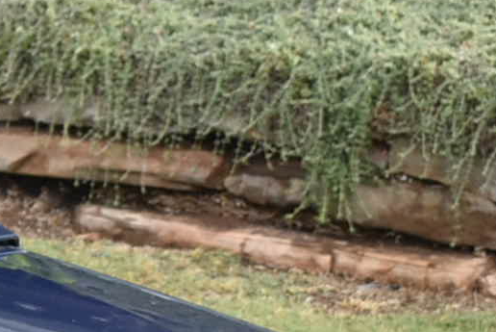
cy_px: 534
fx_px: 3239
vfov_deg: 5.8
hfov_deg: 8.2
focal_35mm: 235
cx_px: -589
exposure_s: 1/250
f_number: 5.6
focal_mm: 27
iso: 400
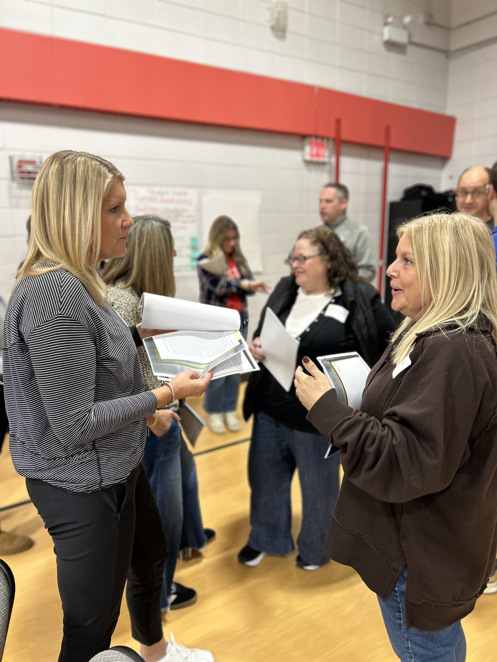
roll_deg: +1.2
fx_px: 498
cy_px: 331
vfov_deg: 67.3
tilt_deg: -10.6
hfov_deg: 53.1
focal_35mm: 26
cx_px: 248
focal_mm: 5.7
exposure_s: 1/62
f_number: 1.5
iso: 100
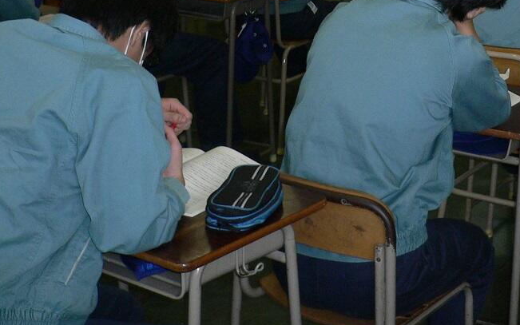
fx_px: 1035
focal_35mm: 73
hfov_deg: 27.6
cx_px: 422
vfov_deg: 17.2
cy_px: -50
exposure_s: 1/60
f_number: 2.8
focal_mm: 5.8
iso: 100
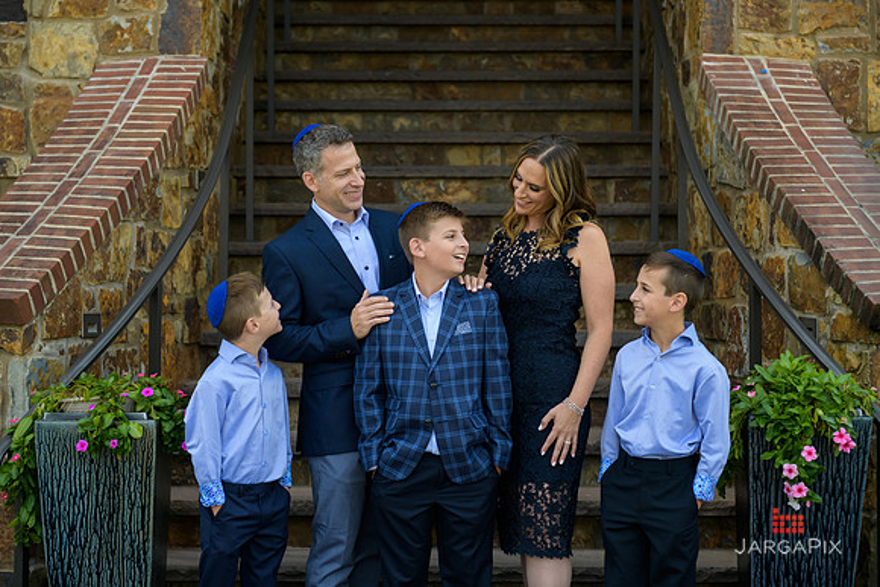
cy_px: 294
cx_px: 440
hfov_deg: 28.8
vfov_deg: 19.5
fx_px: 1711
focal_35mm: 70
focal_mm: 70
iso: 200
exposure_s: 1/800
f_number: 3.2
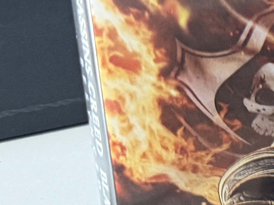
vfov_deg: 8.8
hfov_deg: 9.1
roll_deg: -2.4
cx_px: 888
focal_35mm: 164
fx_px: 1298
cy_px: -108
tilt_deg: -17.5
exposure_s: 1/60
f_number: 1.78
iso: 320
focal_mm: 6.76
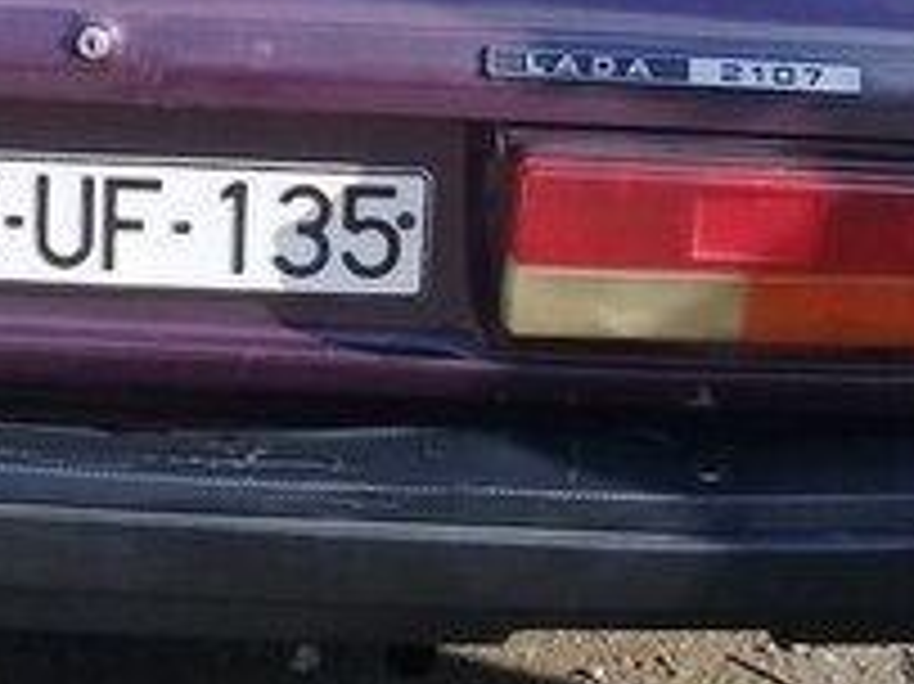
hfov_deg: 19.1
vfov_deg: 14.0
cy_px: -245
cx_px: 95
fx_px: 2665
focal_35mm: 101
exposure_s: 1/460
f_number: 2.2
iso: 50
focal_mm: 3.3
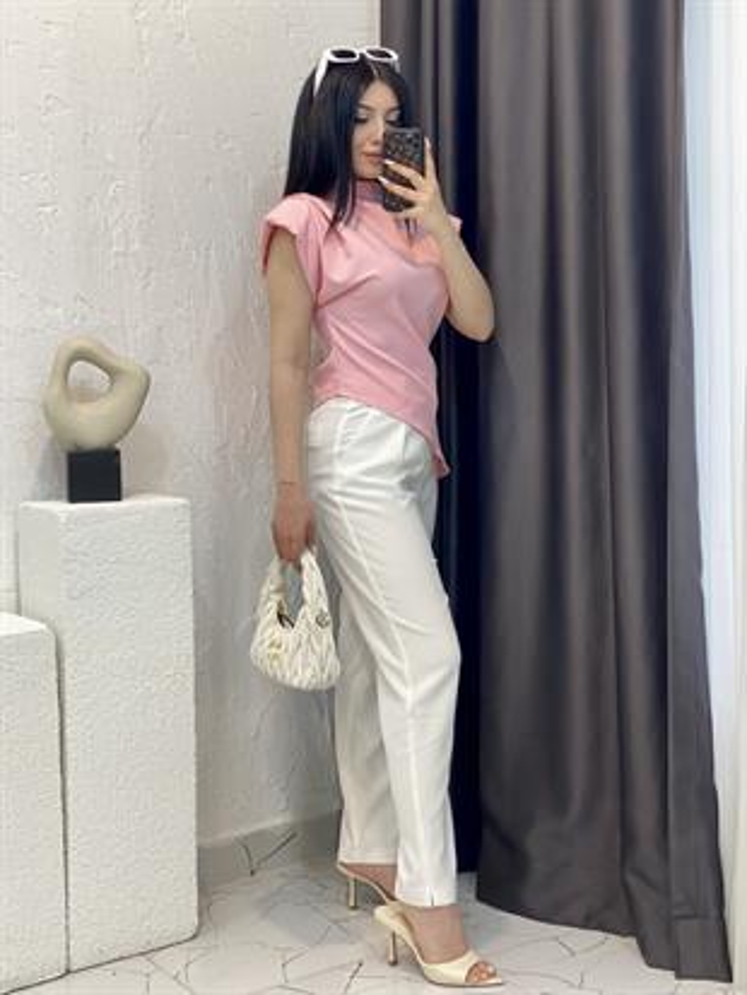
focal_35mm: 52
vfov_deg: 36.8
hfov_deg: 28.0
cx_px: 374
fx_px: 1495
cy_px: 498
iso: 125
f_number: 2
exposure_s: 1/100
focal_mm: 6
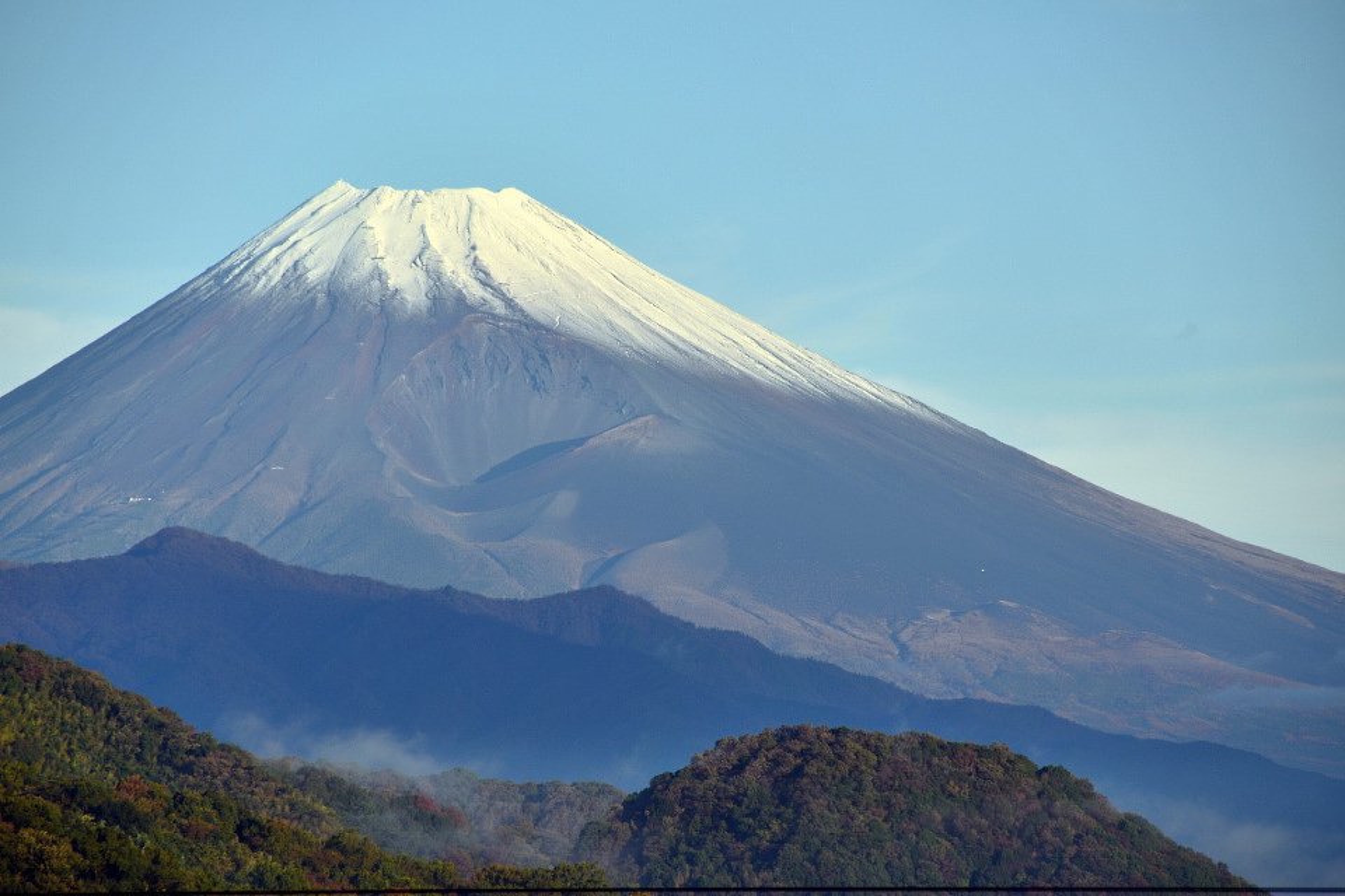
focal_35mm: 300
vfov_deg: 4.6
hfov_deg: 6.9
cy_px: 448
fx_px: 11207
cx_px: 672
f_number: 7.1
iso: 100
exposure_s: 1/100
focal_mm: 200
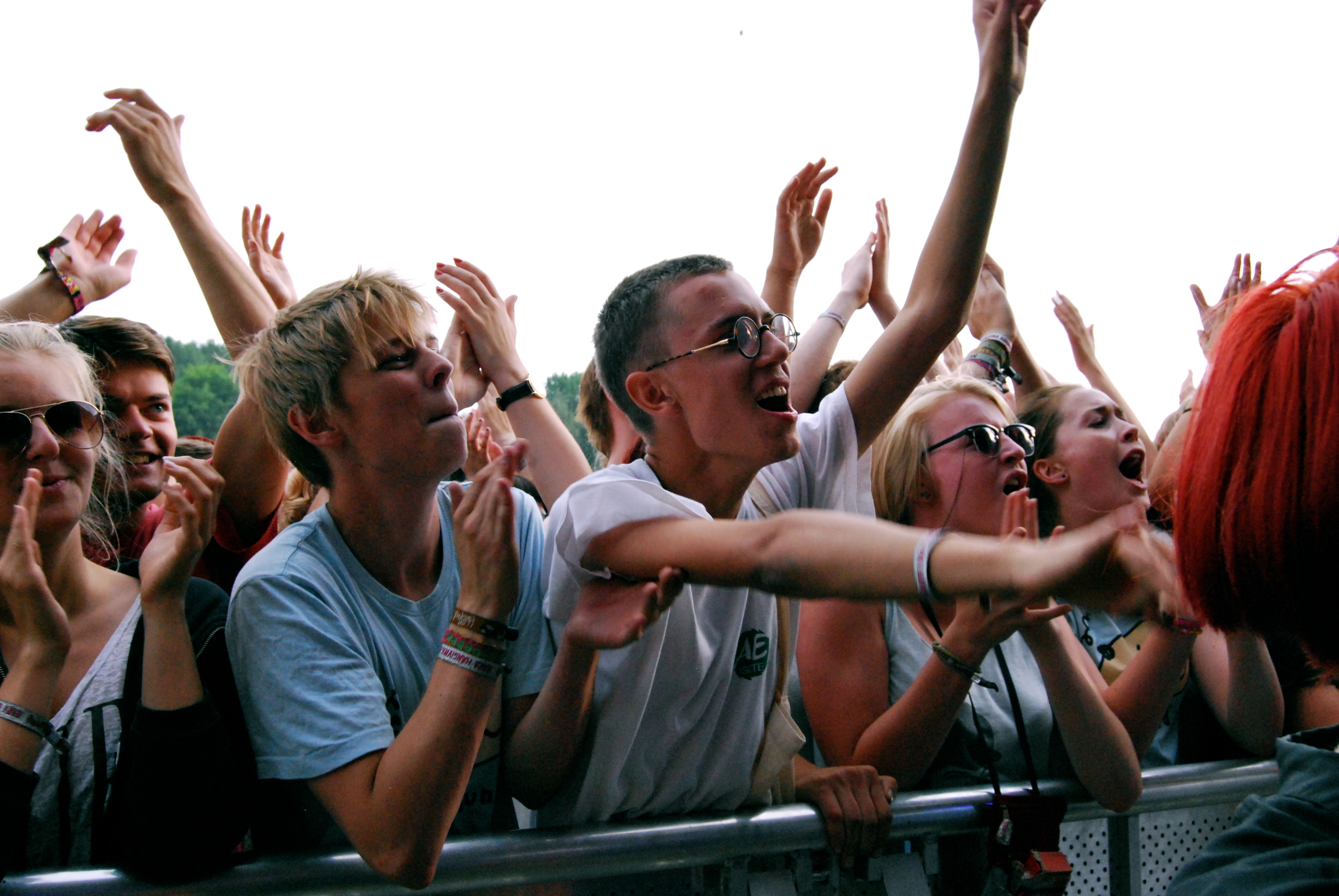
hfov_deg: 49.5
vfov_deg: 34.3
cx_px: 670
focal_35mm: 39
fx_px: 1452
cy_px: 448
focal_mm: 26
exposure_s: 1/320
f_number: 9
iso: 1600
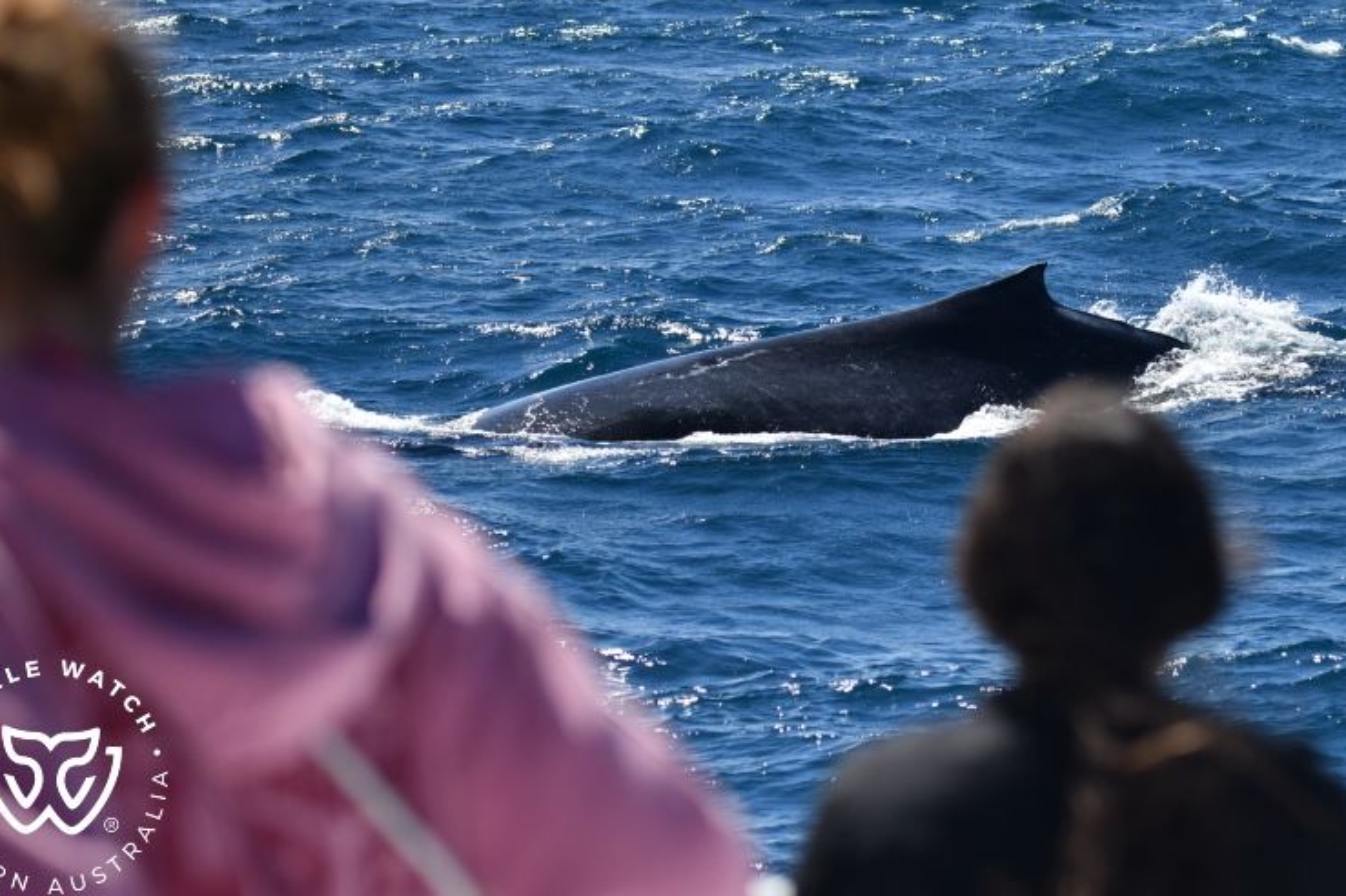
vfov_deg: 8.7
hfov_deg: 13.1
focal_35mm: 157
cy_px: 420
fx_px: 5867
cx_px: 652
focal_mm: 145
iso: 1000
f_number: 5
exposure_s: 1/8000
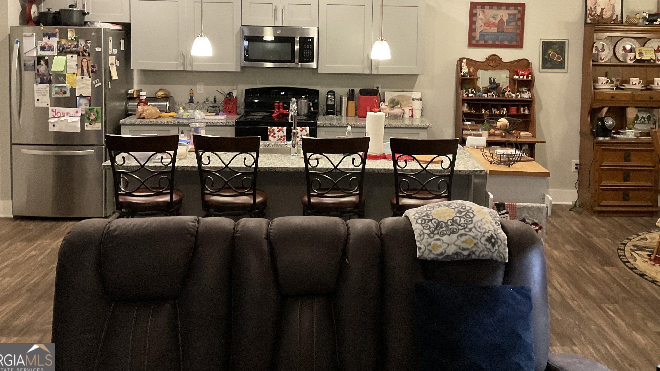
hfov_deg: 52.7
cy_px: 76
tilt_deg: -3.3
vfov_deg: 30.5
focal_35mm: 38
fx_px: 665
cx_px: 362
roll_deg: -1.4
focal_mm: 3
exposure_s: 1/60
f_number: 1.8
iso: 250
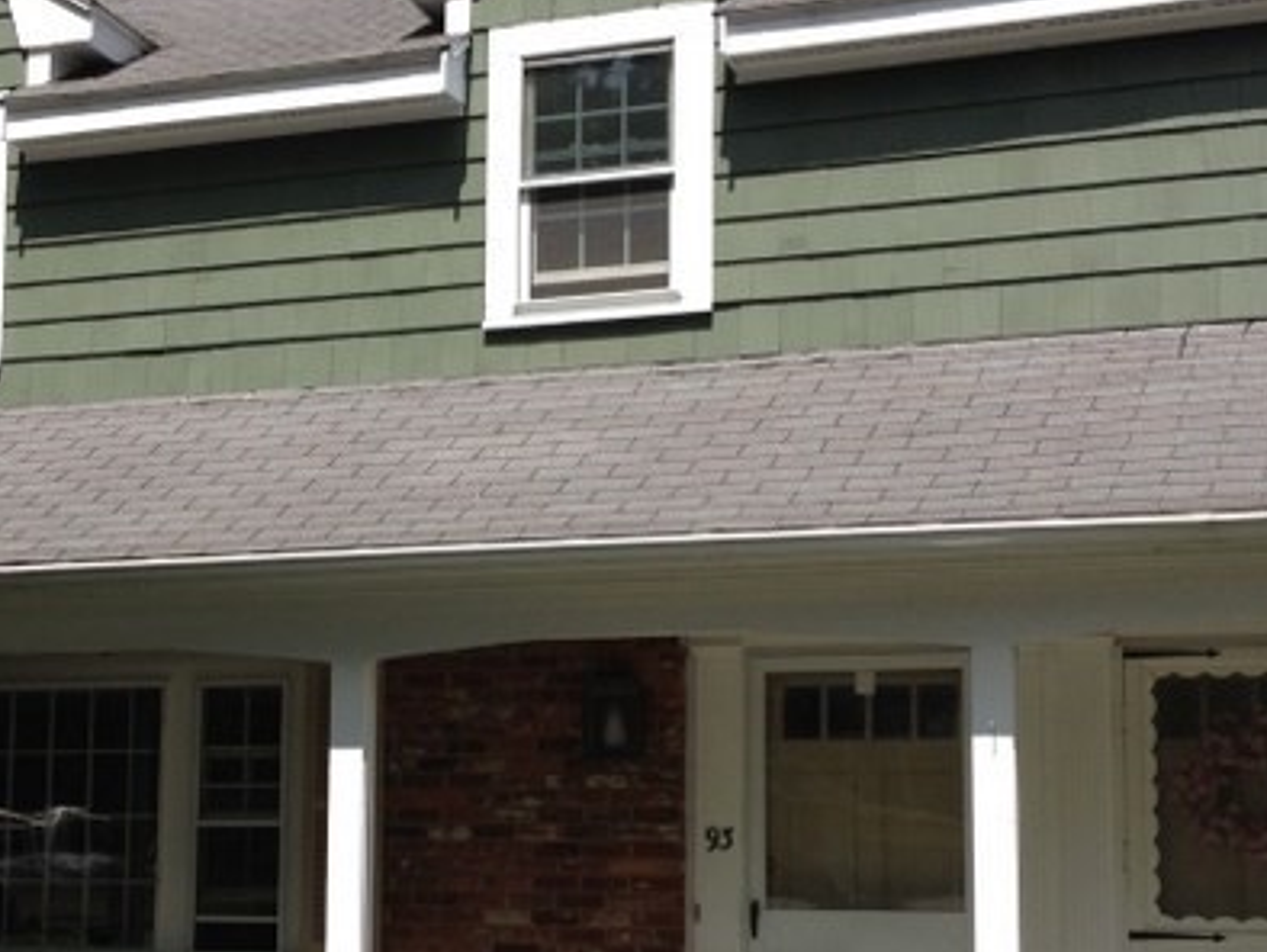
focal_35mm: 71
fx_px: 2600
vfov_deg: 20.7
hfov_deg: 27.3
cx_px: 479
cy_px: 608
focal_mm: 4.28
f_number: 2.4
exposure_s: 1/1381
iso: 50
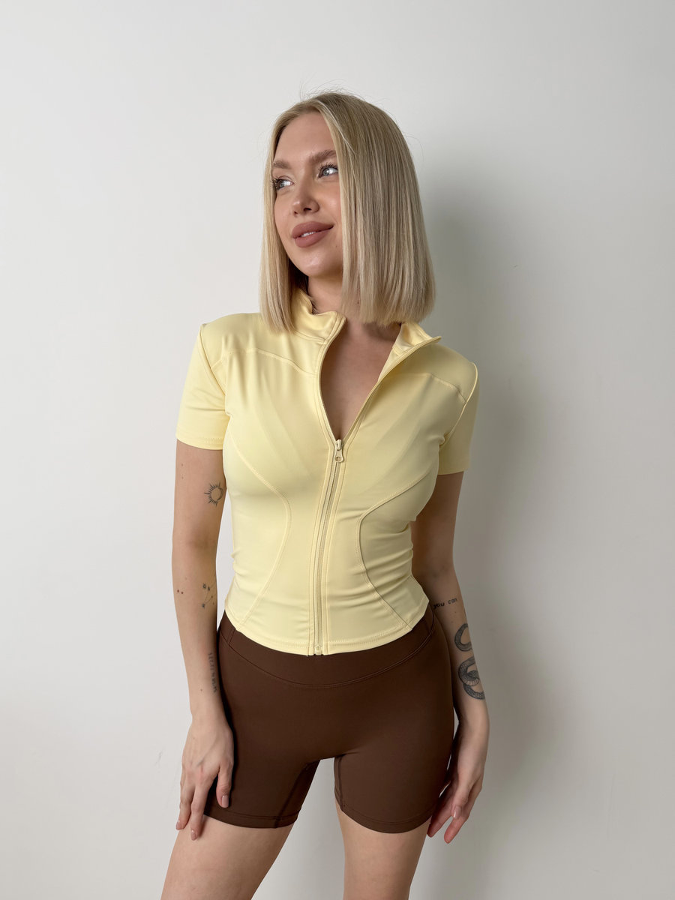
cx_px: 338
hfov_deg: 56.8
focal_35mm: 24
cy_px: 450
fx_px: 624
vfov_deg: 71.6
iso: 80
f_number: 1.78
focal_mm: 6.76
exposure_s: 1/342
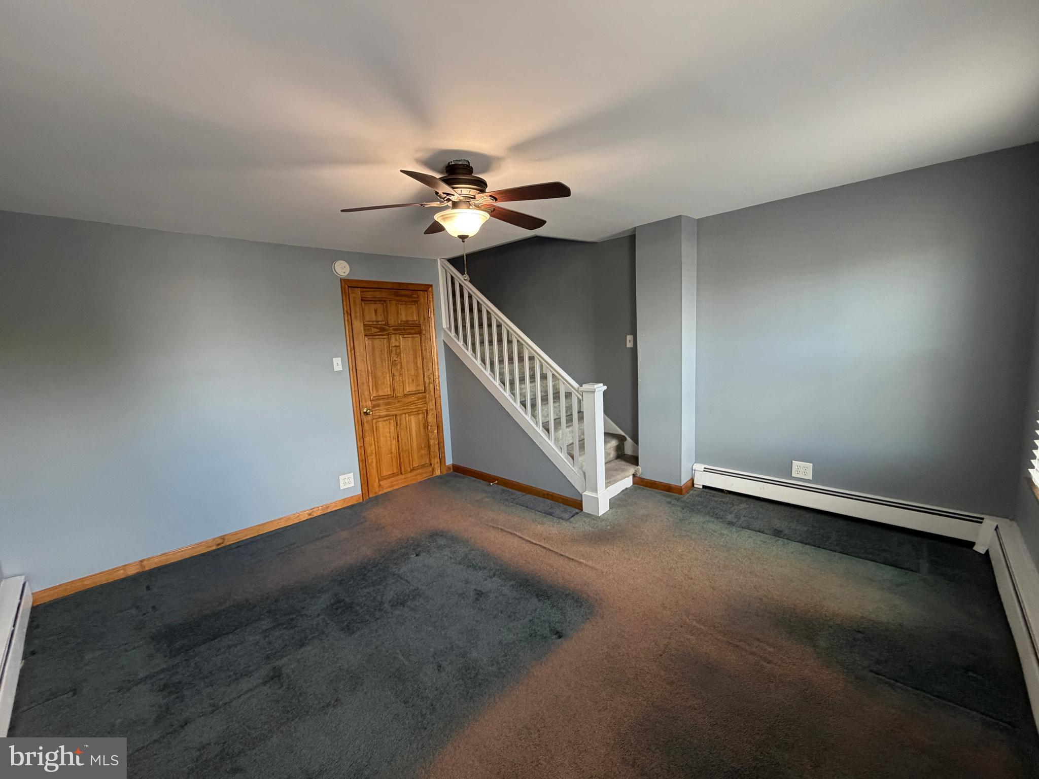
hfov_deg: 102.1
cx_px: 520
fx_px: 420
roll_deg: +2.9
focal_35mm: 14
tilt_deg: -5.9
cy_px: 390
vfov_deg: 85.7
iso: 320
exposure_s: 1/60
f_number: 2.2
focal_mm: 2.22
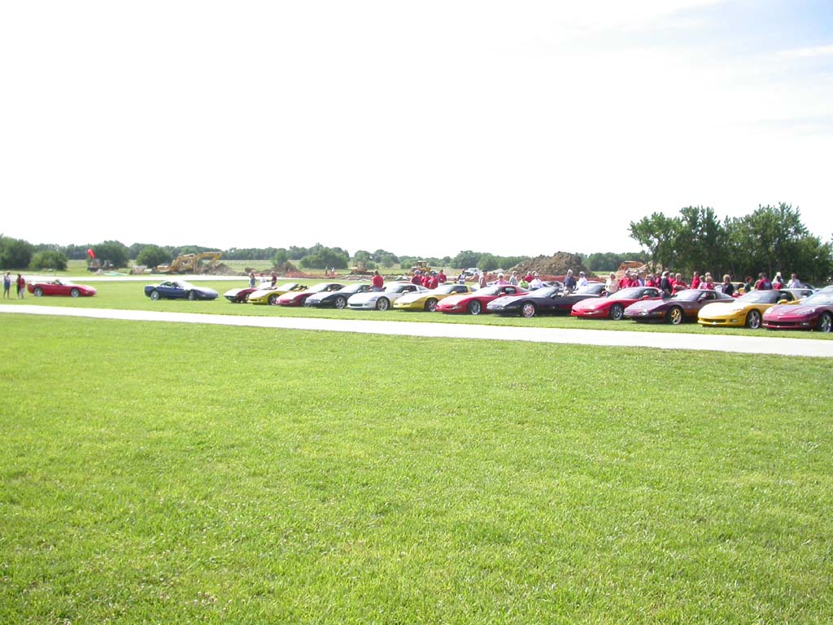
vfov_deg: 37.7
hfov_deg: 49.0
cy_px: 312
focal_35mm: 38
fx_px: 914
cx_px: 416
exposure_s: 1/1000
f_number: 2.6
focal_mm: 7.85
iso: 100
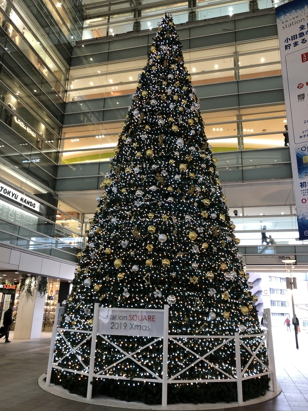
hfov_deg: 49.7
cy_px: 206
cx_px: 154
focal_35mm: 28
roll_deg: -2.0
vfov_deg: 63.4
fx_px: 332
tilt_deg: +17.2
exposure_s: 1/20
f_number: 1.8
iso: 40
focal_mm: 3.99
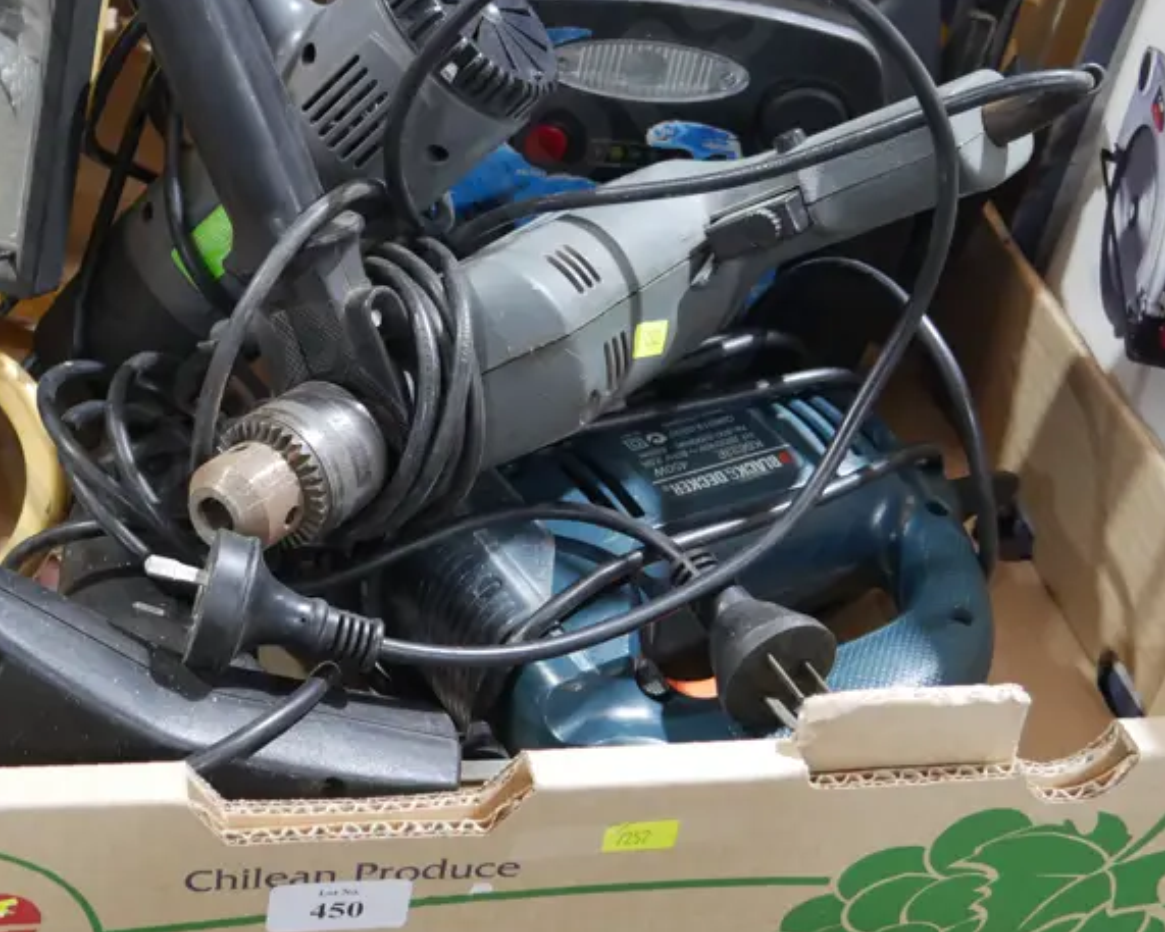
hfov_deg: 33.0
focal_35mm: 56
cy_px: 317
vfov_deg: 27.0
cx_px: 318
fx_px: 1931
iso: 1600
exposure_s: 1/60
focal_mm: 16
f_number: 3.6
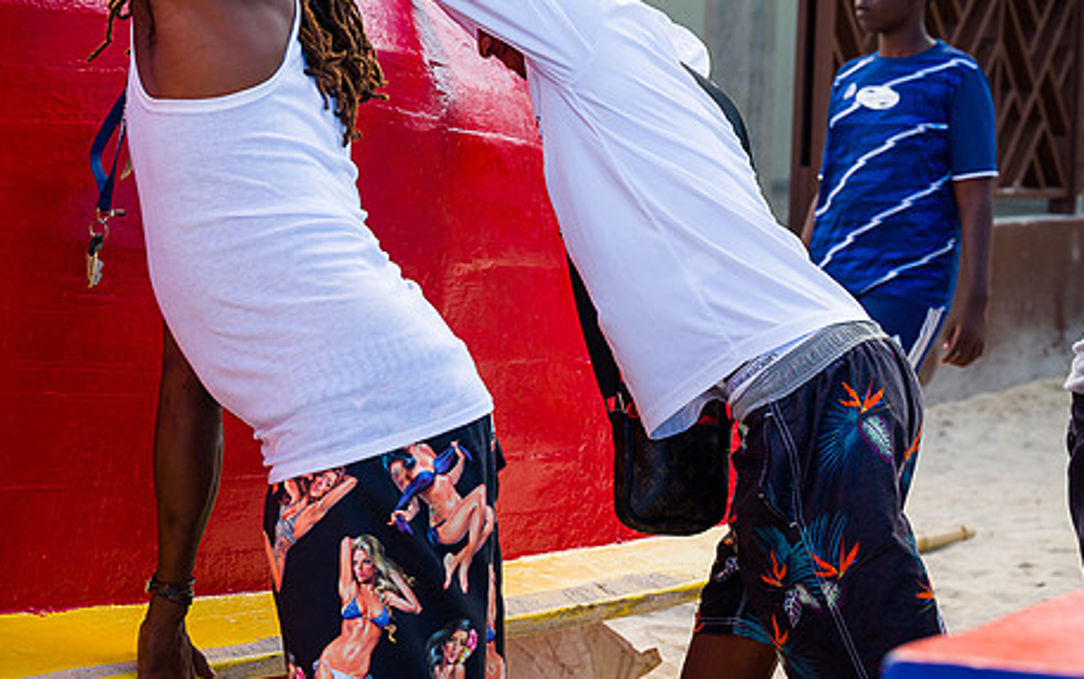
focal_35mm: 113
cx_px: 431
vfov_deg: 11.6
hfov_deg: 18.4
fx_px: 3340
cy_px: 318
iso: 200
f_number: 6.3
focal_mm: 75
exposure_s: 1/320
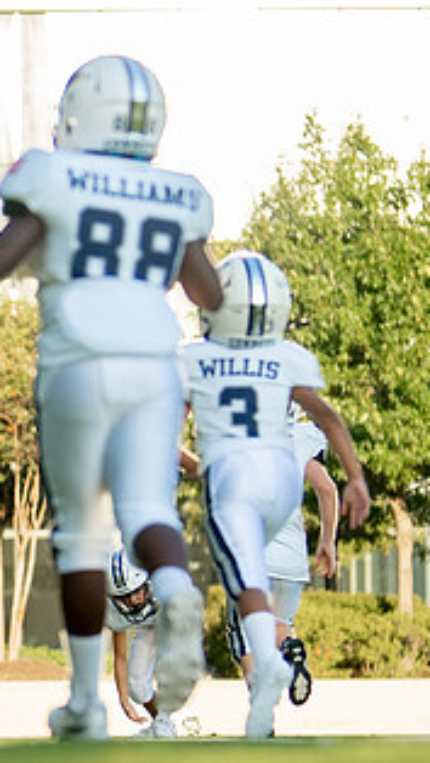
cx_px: -281
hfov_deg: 5.1
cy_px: 520
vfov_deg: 9.2
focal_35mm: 235
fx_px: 4756
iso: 125
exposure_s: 1/2000
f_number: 1.2
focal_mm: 50
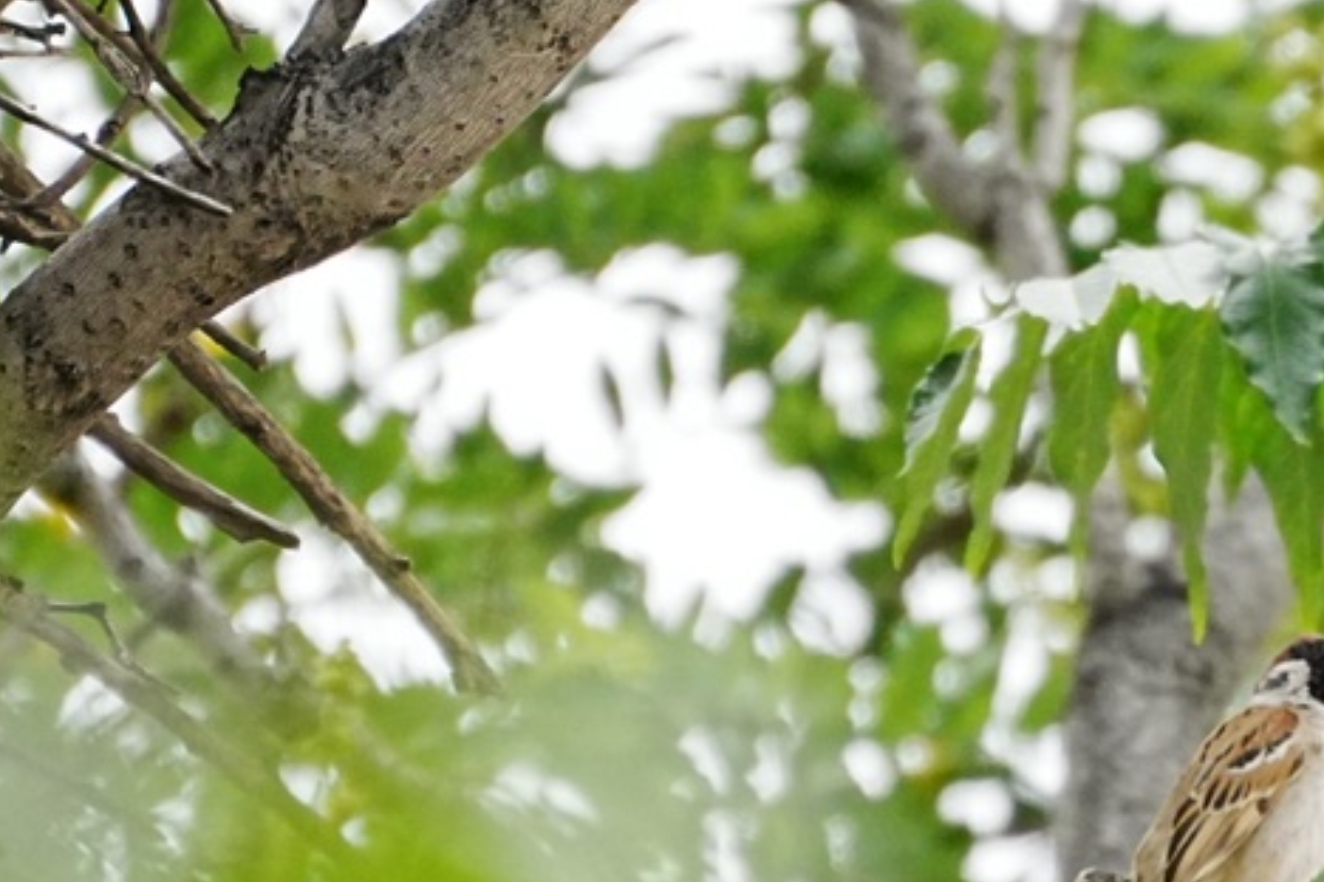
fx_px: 42475
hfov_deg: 1.8
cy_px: 837
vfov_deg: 1.2
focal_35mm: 1155
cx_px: 1259
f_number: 6.3
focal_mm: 300
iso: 2000
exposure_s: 1/2500
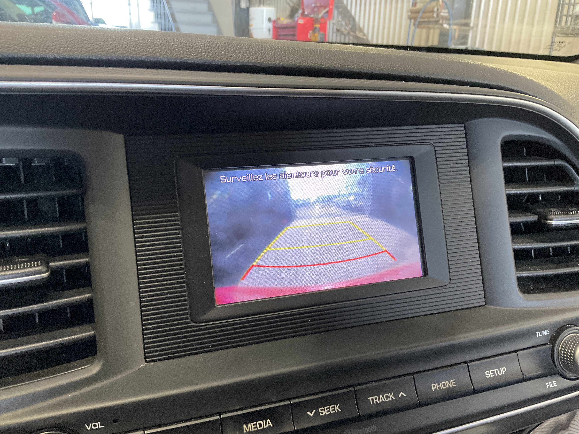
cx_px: 290
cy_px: 217
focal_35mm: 29
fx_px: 485
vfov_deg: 48.2
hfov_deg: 61.7
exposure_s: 1/60
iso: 100
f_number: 1.8
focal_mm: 3
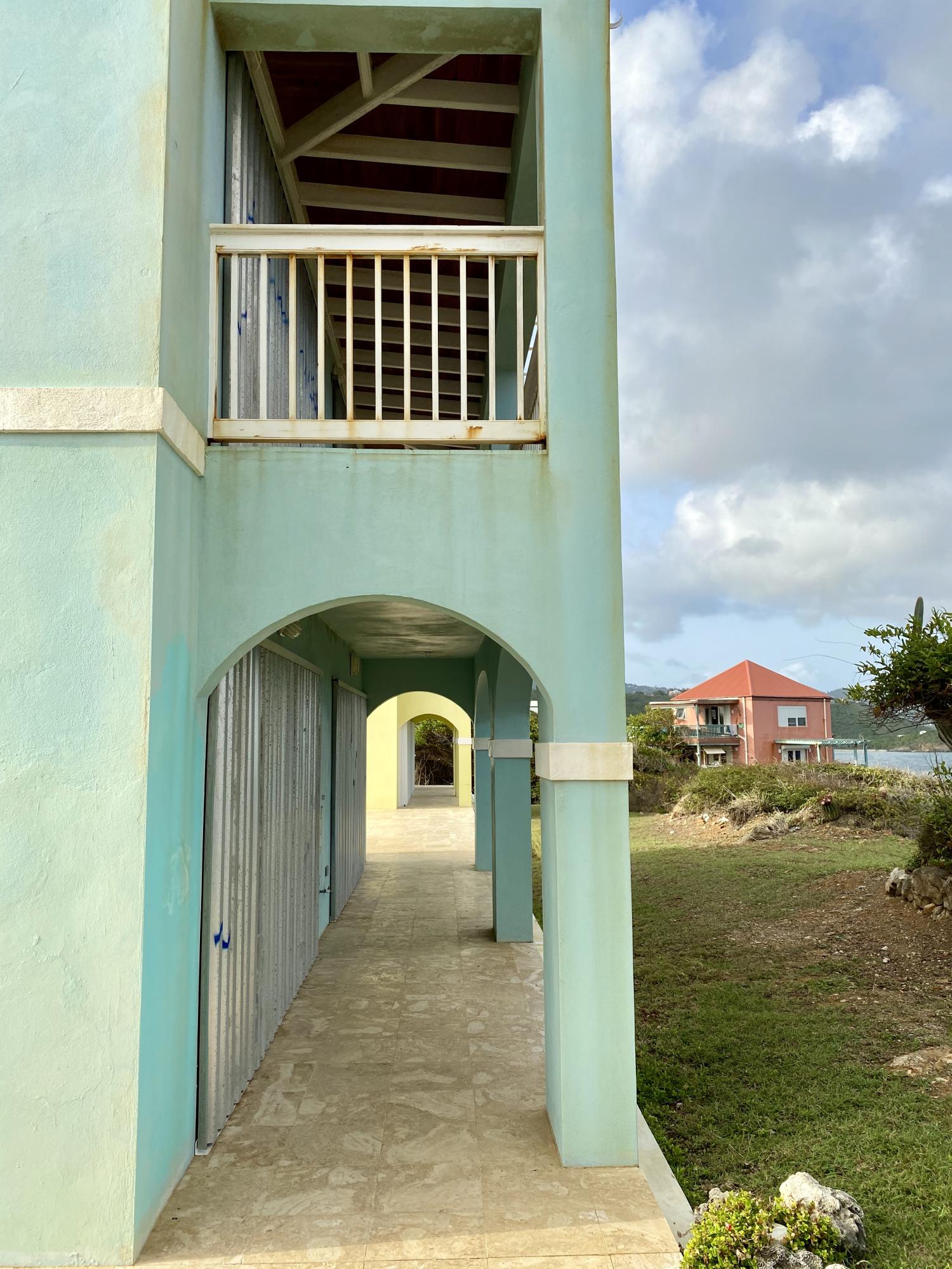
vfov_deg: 67.3
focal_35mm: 26
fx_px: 953
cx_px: 476
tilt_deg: +7.6
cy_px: 634
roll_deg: +0.7
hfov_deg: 53.1
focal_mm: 4.25
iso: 32
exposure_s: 1/1258
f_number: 1.8
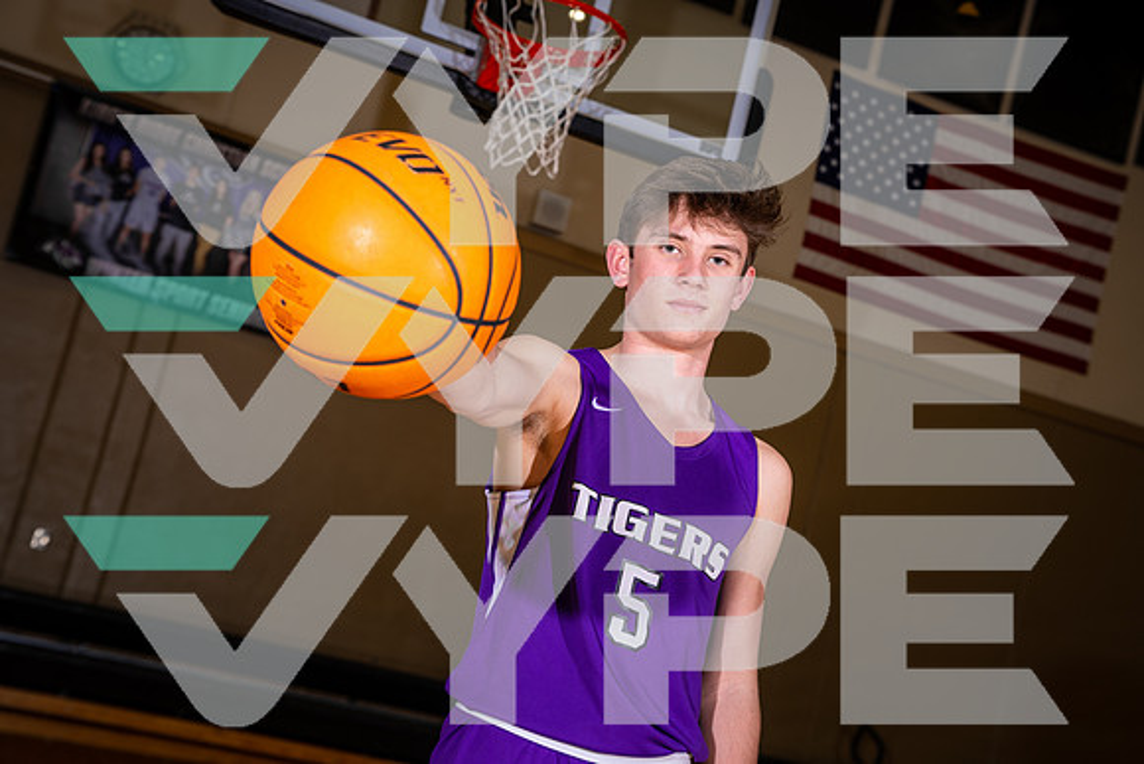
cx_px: 572
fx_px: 1812
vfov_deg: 23.8
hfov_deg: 35.0
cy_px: 382
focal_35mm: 57
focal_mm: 57
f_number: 5.6
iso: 200
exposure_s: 1/125
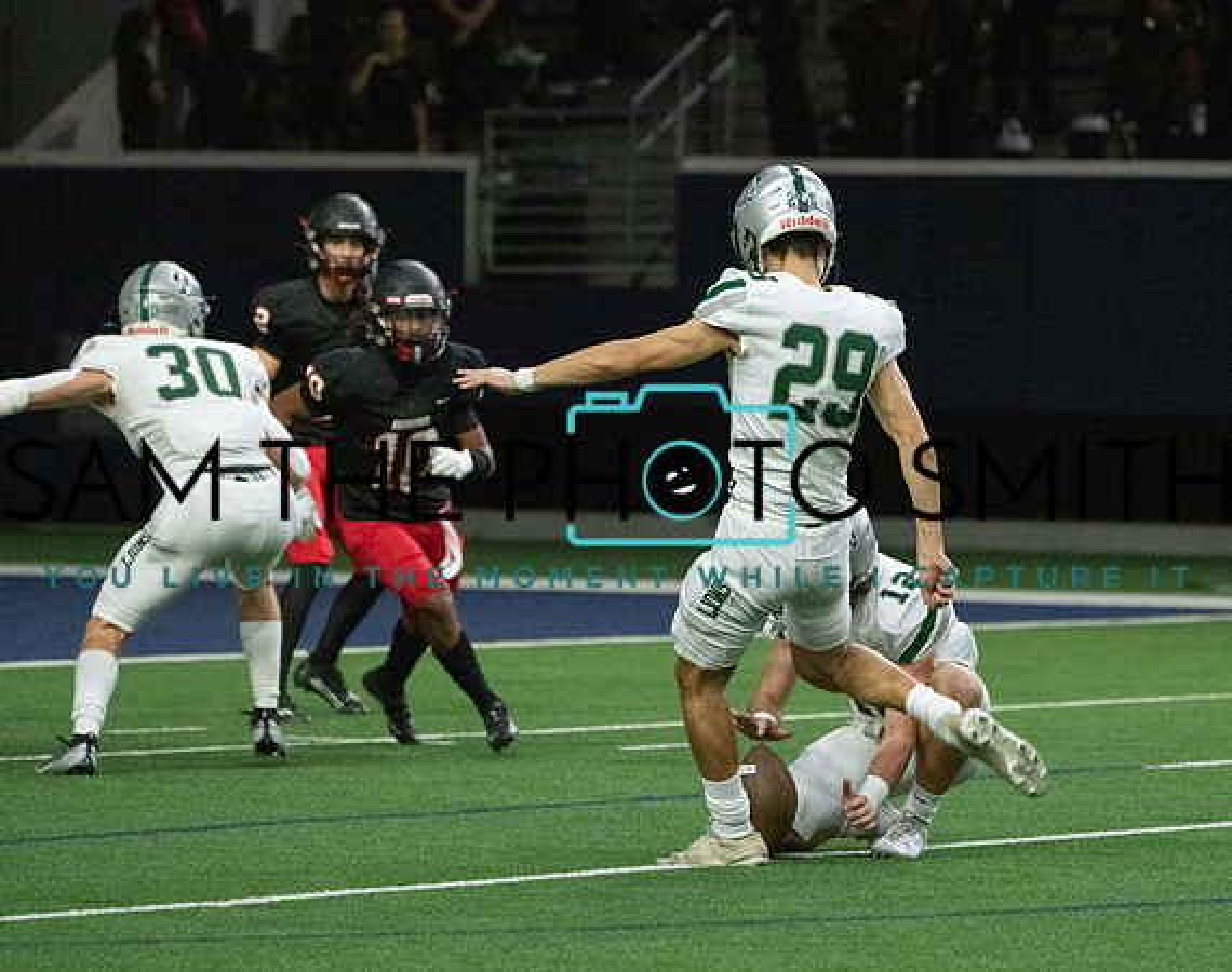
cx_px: 816
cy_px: 543
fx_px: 11462
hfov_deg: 6.2
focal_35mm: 316
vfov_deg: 4.9
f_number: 5.6
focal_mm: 253
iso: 12800
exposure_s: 1/1000
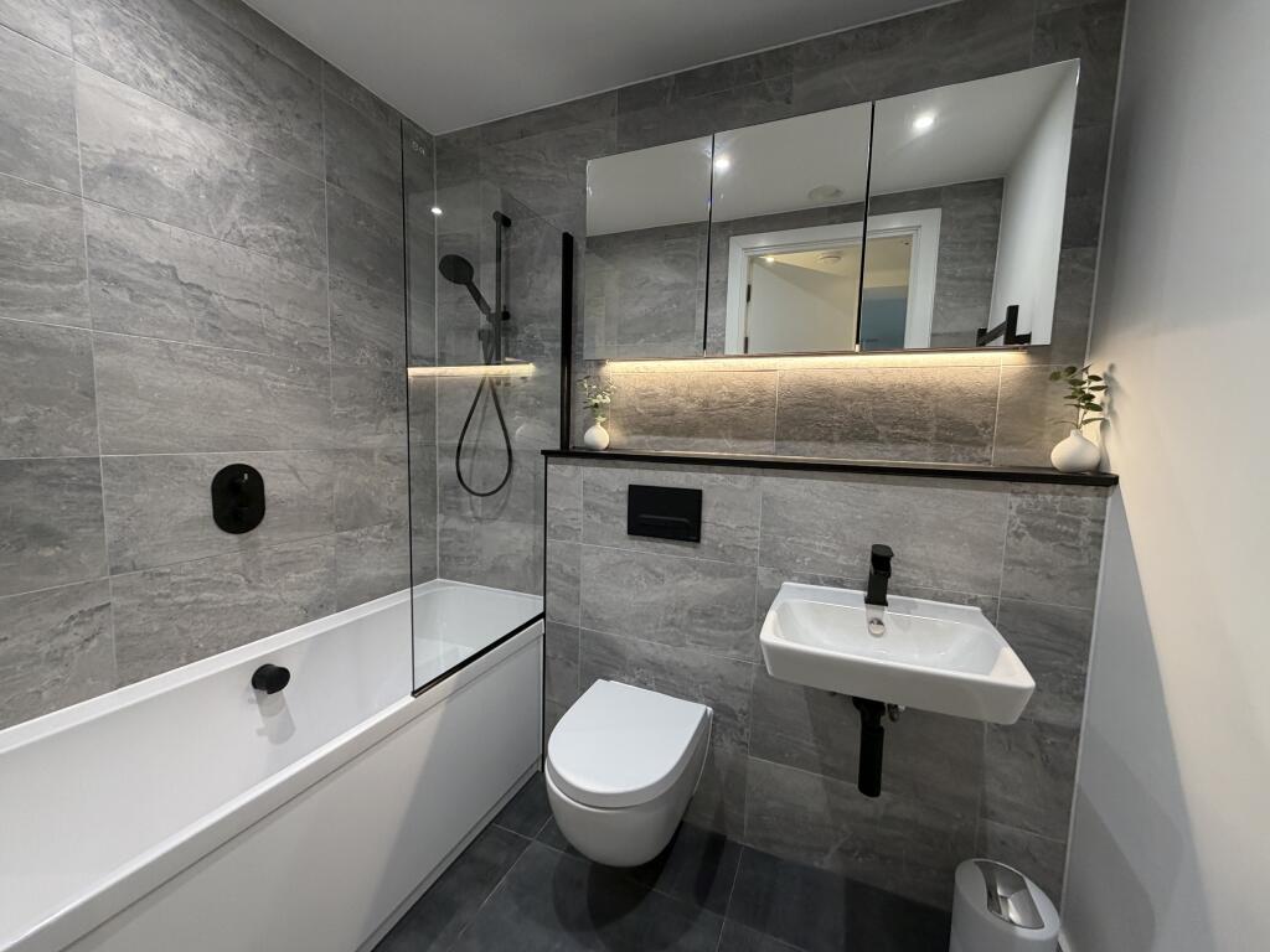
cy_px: 476
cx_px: 635
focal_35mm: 14
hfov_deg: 102.1
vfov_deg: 85.7
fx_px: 514
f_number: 2.2
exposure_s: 1/100
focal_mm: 2.22
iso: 250
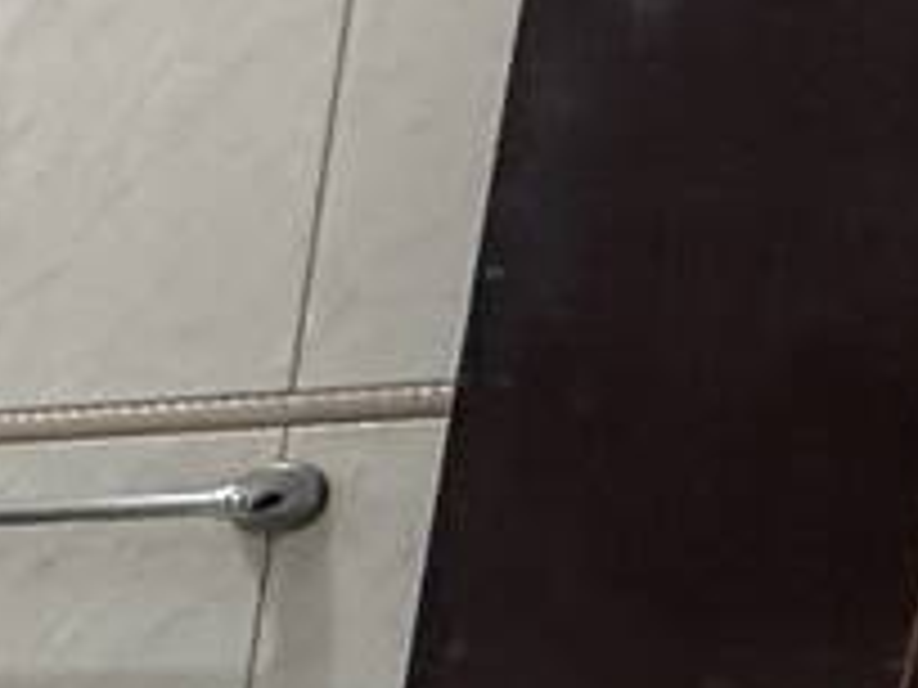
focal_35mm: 99
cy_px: 1592
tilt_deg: -19.5
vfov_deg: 12.2
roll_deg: +1.7
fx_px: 2625
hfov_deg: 14.7
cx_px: -1116
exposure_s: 1/60
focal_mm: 2.22
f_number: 2.2
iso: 200
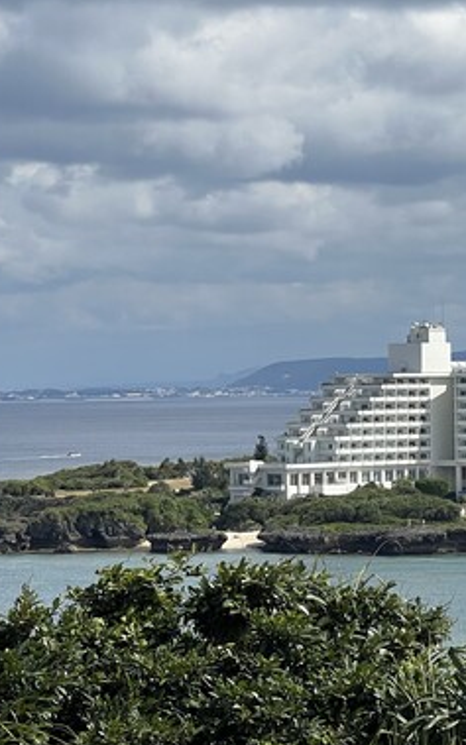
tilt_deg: -0.1
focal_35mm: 168
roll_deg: +0.3
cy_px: 374
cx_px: 517
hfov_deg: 7.8
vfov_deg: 12.5
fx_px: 3412
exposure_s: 1/1376
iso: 32
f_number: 2.8
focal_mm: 9
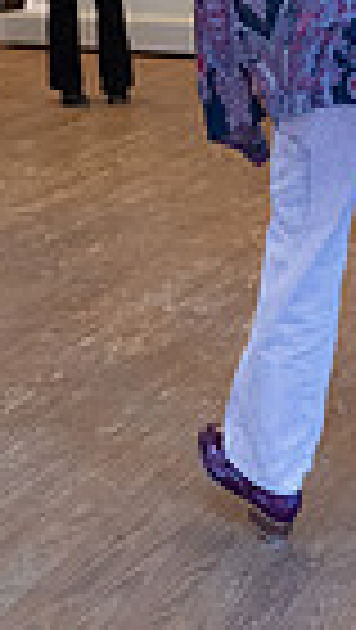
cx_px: 356
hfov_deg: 12.7
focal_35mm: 94
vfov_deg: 20.9
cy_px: -158
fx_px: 1574
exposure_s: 1/200
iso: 1600
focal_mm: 28
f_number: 3.5
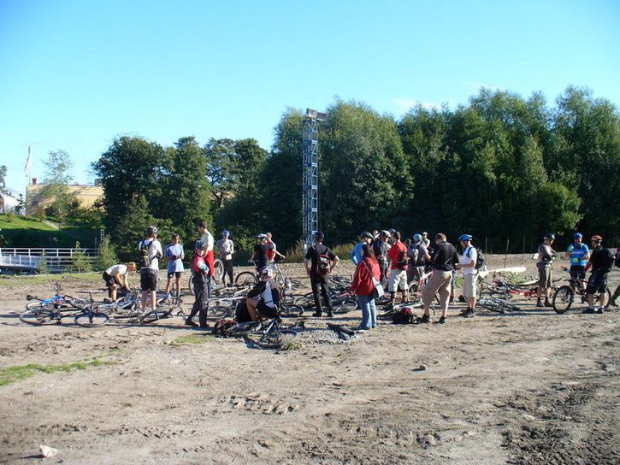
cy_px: 232
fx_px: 663
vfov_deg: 38.7
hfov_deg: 50.1
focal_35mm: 37
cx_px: 310
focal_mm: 6.1
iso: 64
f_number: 5.6
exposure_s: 1/125
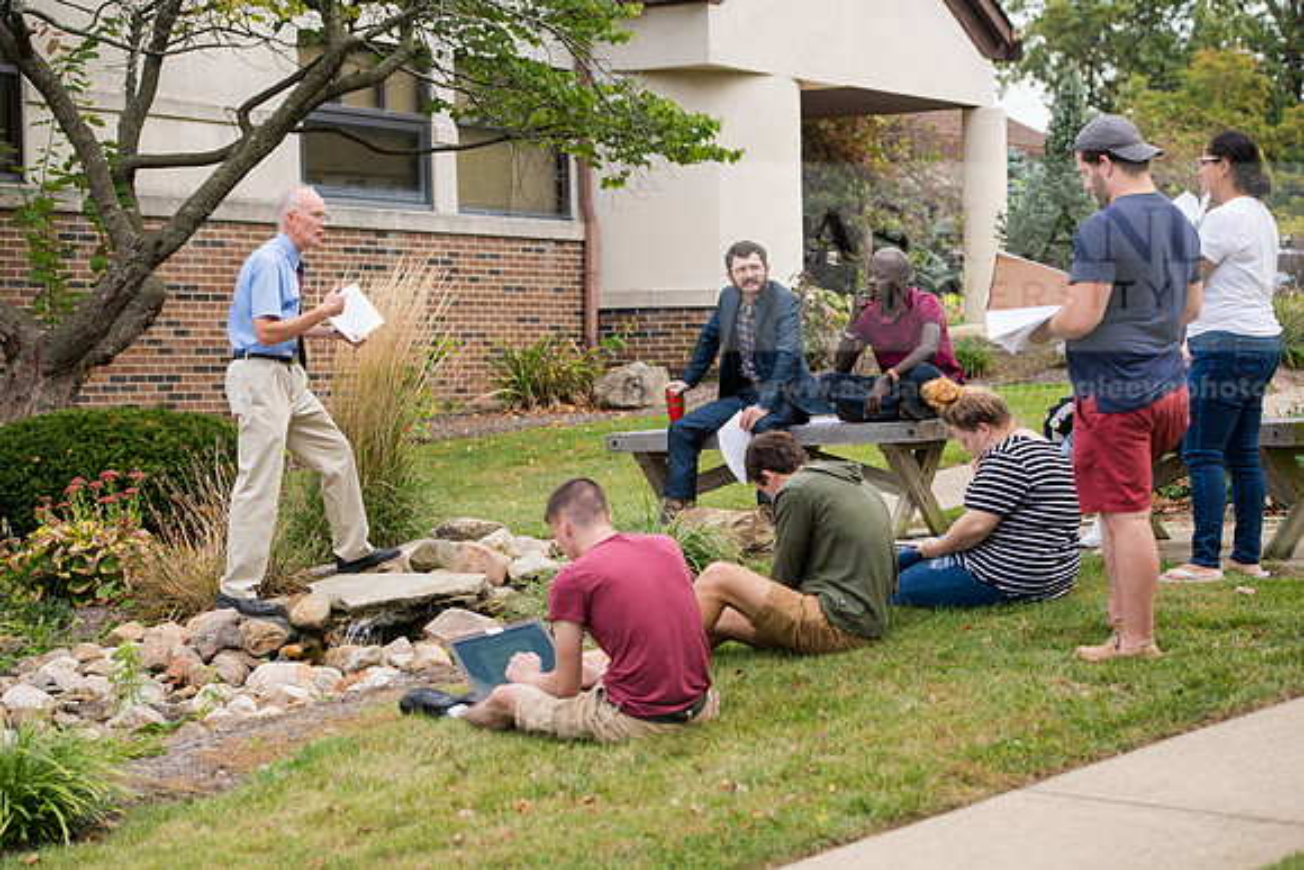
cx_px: 652
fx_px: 3116
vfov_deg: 15.9
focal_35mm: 86
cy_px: 435
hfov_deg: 23.6
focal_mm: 86
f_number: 4.5
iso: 200
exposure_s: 1/400
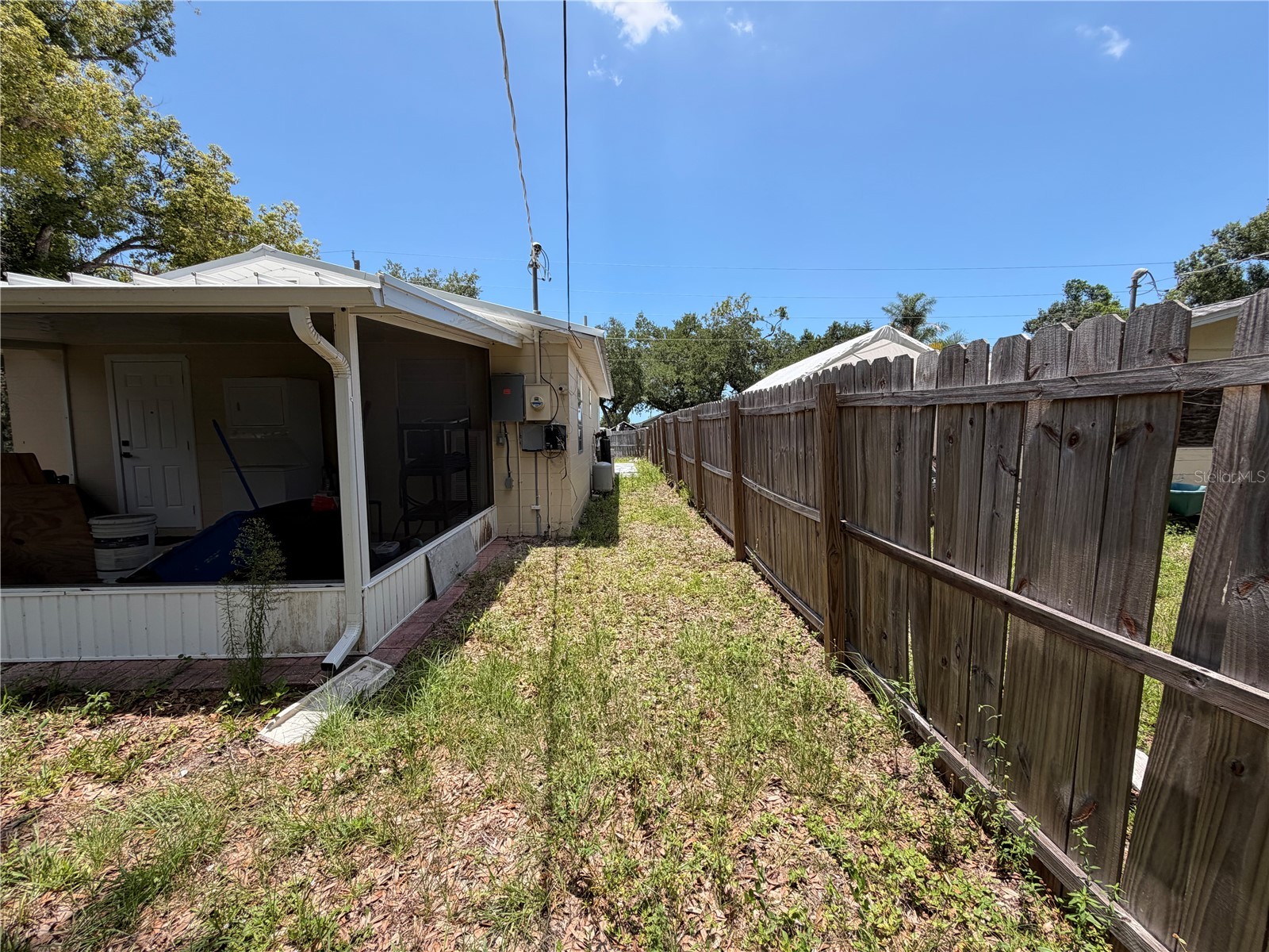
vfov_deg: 85.7
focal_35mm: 14
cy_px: 476
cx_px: 634
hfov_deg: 102.1
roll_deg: +0.7
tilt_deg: -4.0
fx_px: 513
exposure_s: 1/770
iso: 32
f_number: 2.2
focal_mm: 2.22
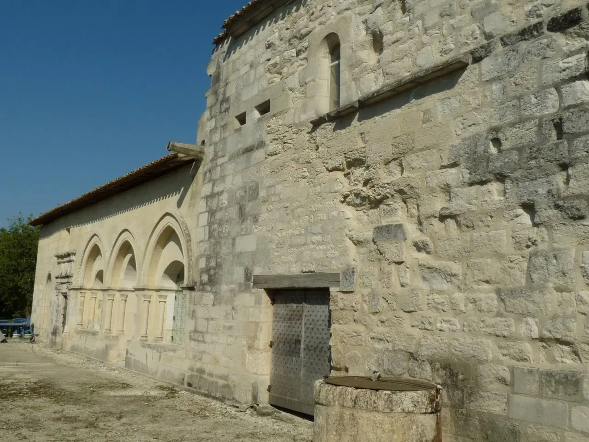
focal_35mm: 35
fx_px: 596
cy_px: 221
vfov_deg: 40.7
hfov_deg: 52.6
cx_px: 294
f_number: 8
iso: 100
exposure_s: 1/500
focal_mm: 4.8
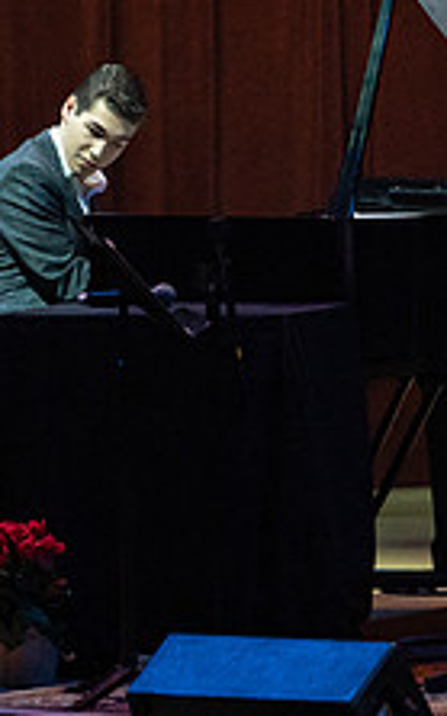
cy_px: 197
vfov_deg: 3.5
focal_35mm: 593
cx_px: 154
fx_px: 11581
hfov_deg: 2.2
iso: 2500
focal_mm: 167
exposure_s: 1/250
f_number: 6.3
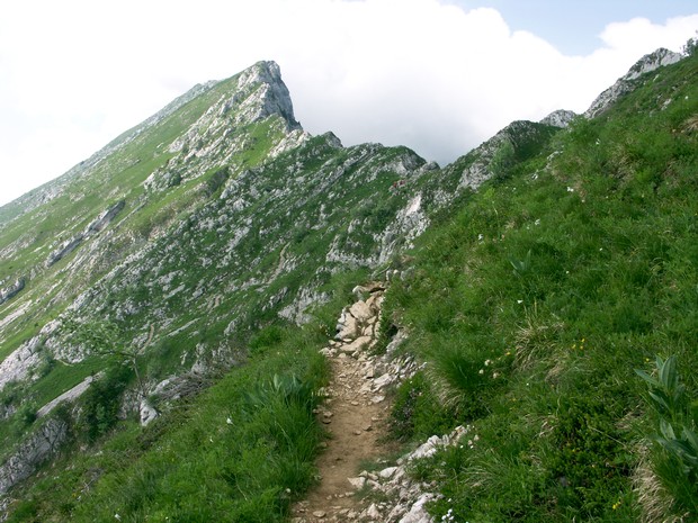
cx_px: 349
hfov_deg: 55.4
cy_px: 262
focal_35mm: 33
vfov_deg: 42.9
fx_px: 665
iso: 64
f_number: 6.3
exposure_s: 1/250
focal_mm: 8.57
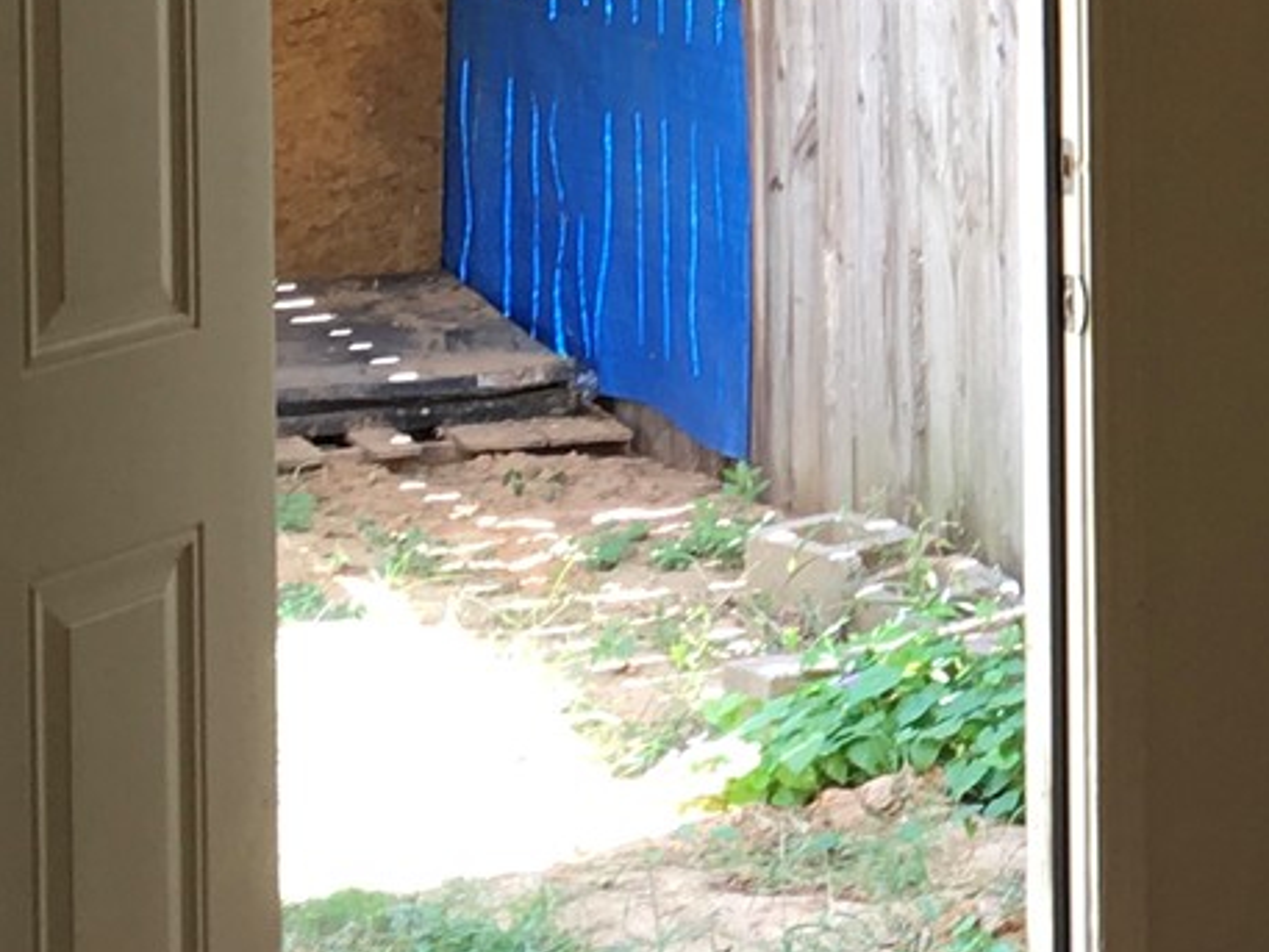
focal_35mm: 130
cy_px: -350
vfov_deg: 11.1
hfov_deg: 14.0
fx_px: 4767
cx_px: 2041
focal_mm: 4.15
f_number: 2.2
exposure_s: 1/60
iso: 25
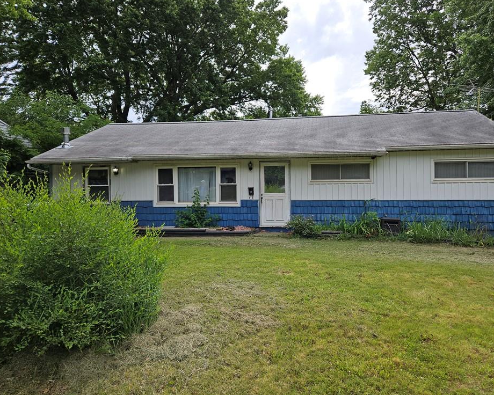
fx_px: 366
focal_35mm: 25
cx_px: 270
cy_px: 191
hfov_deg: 68.0
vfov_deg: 56.8
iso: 25
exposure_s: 1/1123
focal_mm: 5.4
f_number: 1.8
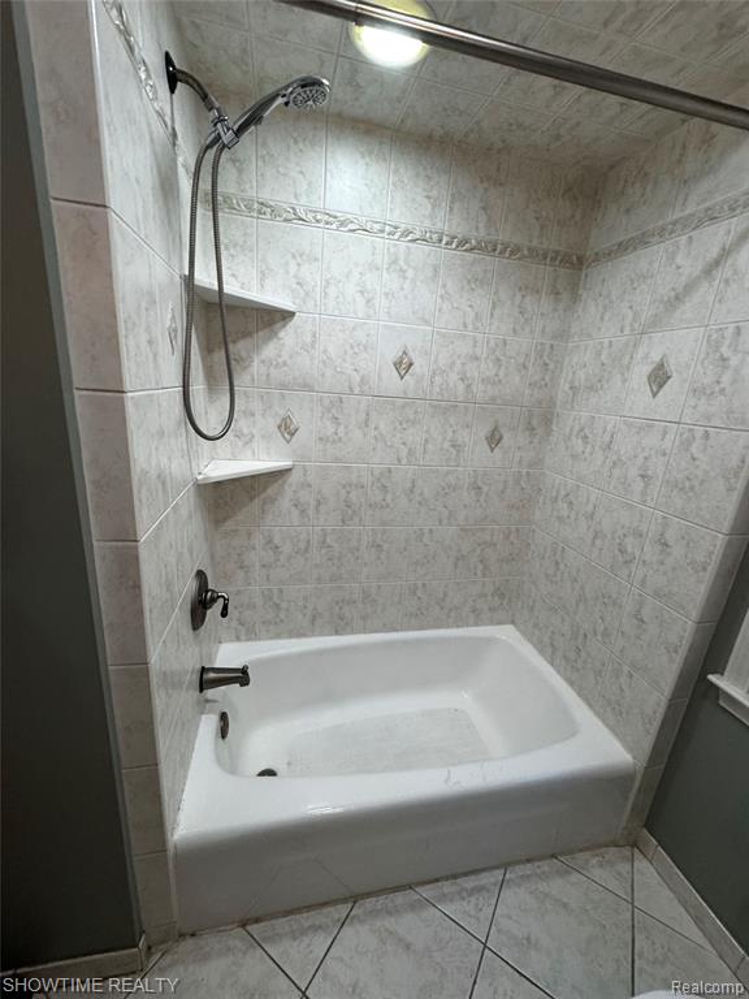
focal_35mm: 14
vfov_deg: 102.1
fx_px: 404
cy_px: 500
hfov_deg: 85.7
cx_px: 374
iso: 250
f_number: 2.2
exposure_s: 1/120
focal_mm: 2.22
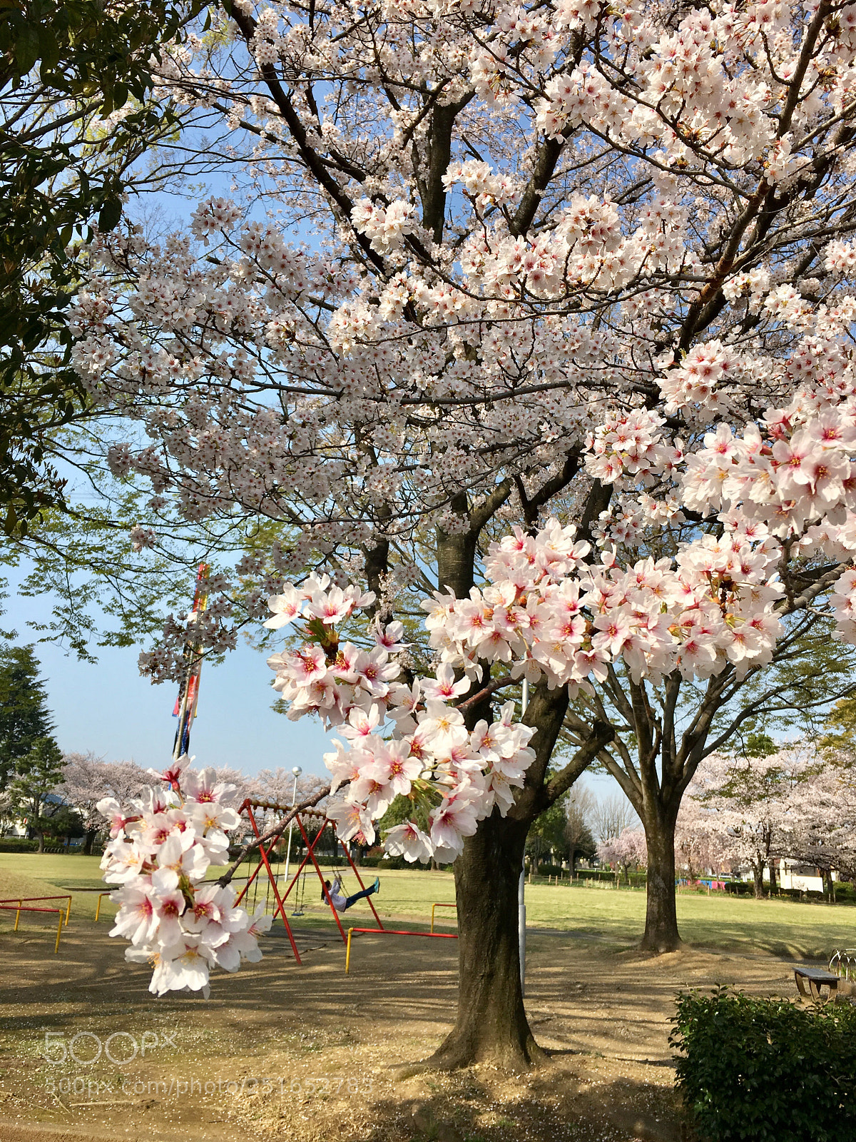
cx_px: 428
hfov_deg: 48.2
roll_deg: -3.5
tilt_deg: +16.3
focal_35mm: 29
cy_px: 571
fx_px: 956
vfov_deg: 61.7
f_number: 2.2
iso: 25
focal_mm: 4.15
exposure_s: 1/1350
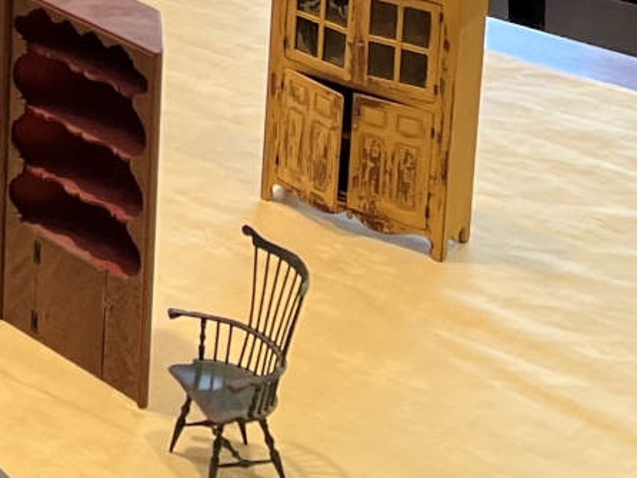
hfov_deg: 13.4
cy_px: -527
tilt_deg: -10.9
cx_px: -471
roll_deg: +0.1
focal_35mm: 134
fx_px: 2467
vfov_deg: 10.1
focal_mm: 5.7
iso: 64
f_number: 1.5
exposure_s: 1/160
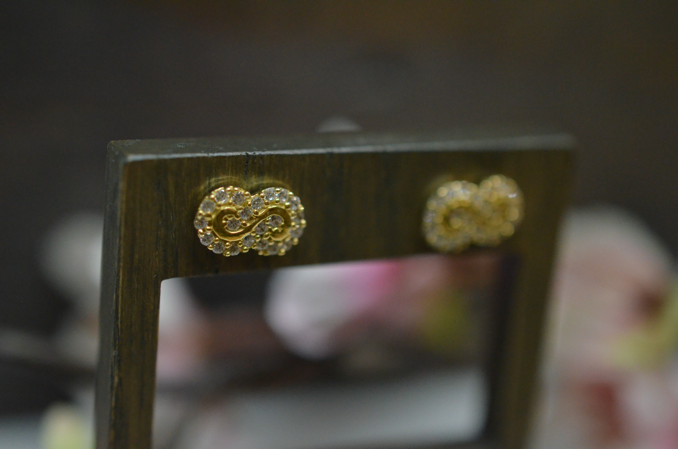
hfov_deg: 33.5
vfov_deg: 22.5
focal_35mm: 60
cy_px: 224
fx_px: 1128
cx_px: 339
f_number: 4
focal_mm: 40
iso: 3200
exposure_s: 1/2000
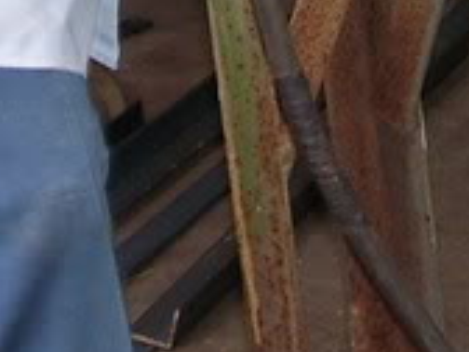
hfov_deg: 7.8
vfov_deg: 5.7
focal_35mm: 253
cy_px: -447
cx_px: 221
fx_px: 3428
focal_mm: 8.6
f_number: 3.4
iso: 80
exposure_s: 1/60
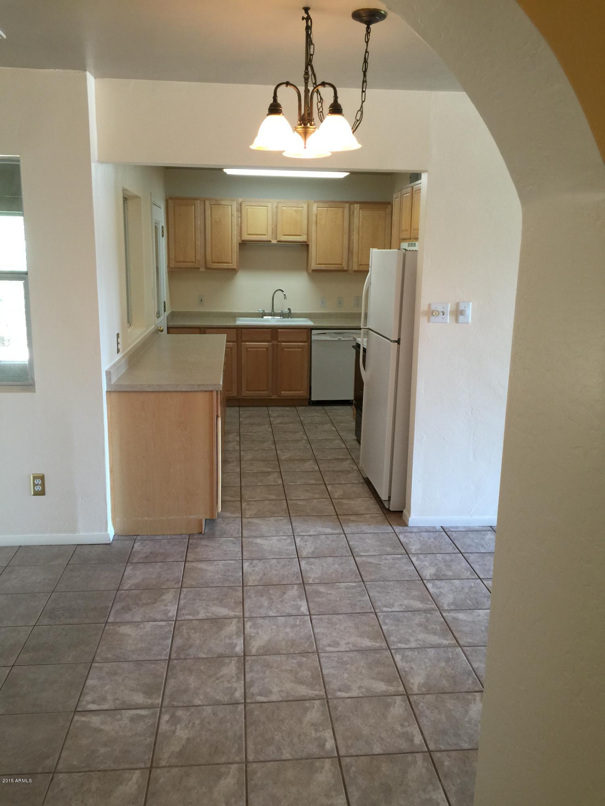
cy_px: 403
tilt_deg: -11.1
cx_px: 302
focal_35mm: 29
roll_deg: -1.4
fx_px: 676
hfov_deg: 48.2
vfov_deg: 61.7
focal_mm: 4.15
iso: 40
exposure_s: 1/15
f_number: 2.2
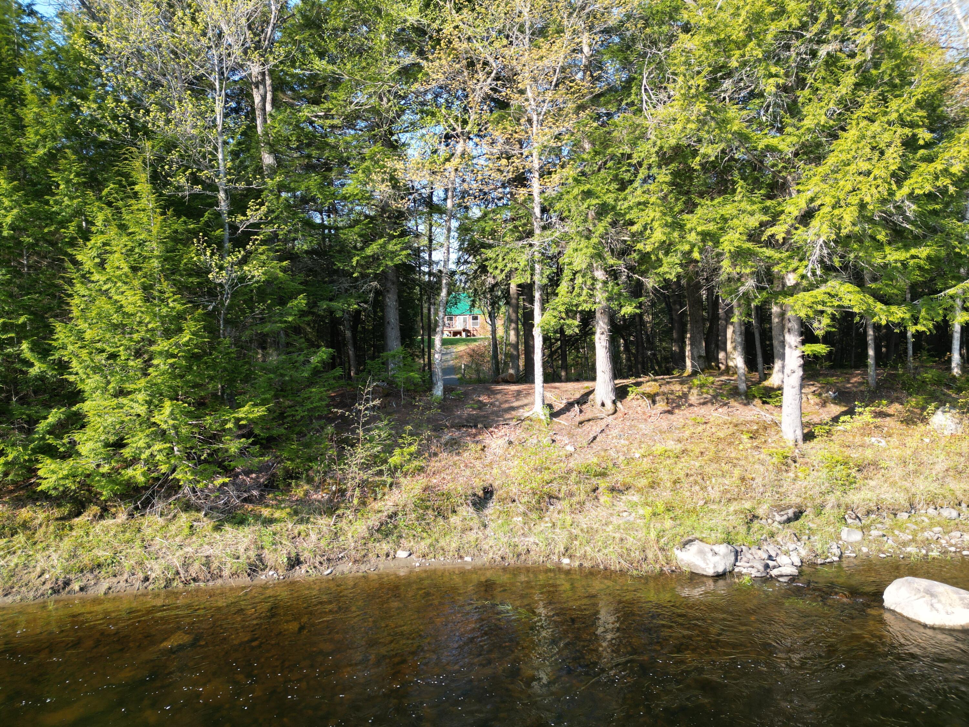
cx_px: 484
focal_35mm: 24
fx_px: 672
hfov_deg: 71.6
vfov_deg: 56.8
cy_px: 364
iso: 120
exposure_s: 1/640
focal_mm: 6.72
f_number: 1.7
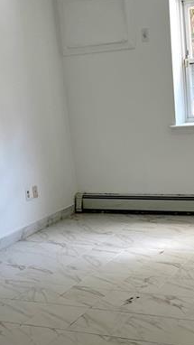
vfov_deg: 36.3
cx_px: 128
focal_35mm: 57
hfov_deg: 21.0
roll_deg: +5.8
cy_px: 227
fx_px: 521
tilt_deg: -14.2
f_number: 1.5
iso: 64
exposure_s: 1/60
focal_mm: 5.7
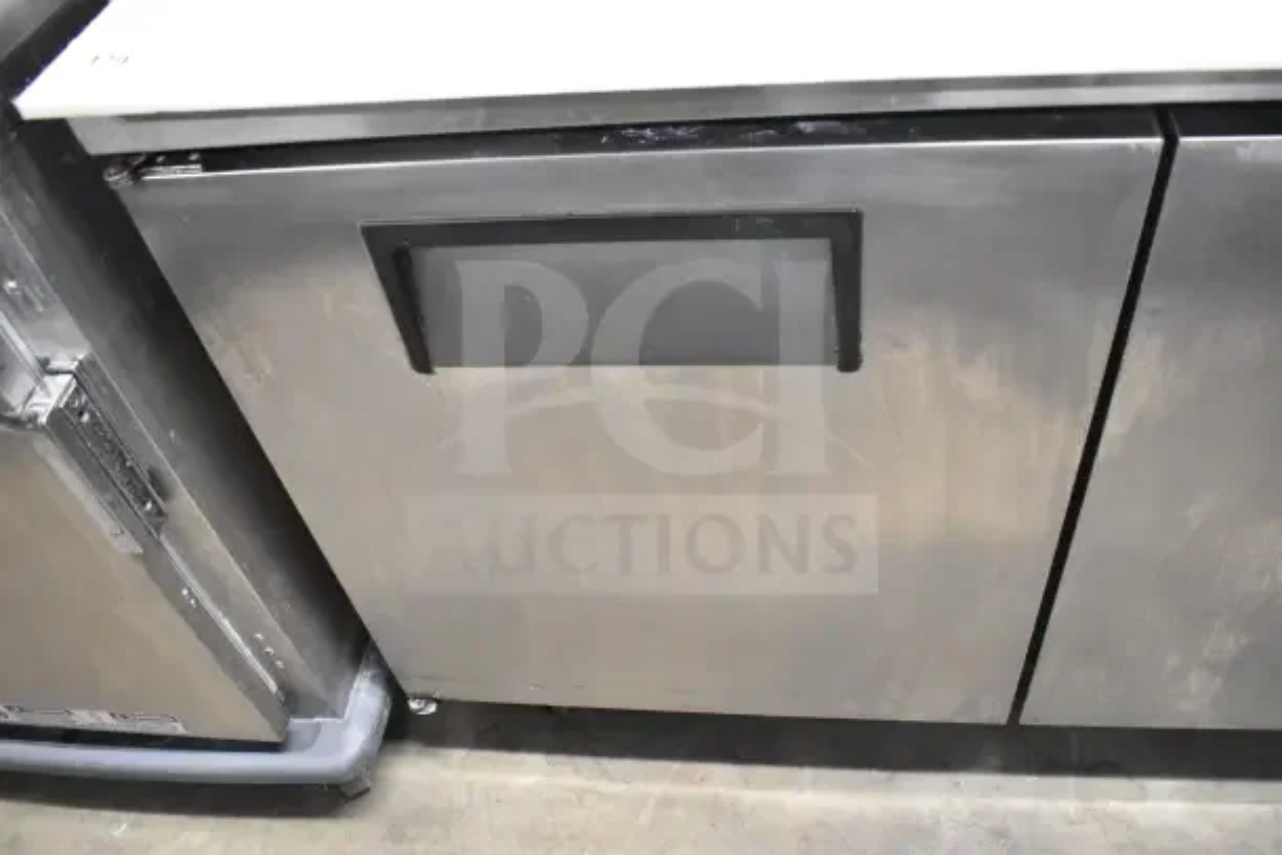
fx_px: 1069
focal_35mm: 30
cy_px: 428
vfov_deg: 43.6
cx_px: 641
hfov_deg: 61.9
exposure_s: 1/50
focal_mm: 20
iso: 6400
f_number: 3.5
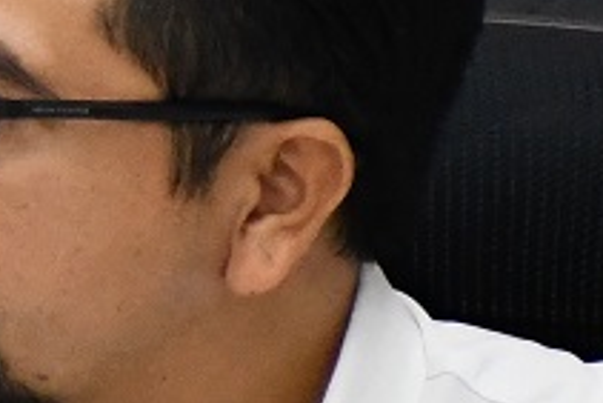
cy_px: 263
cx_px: -1039
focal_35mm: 885
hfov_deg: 2.3
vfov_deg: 1.6
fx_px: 14833
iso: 3200
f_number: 5
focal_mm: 75
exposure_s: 1/250
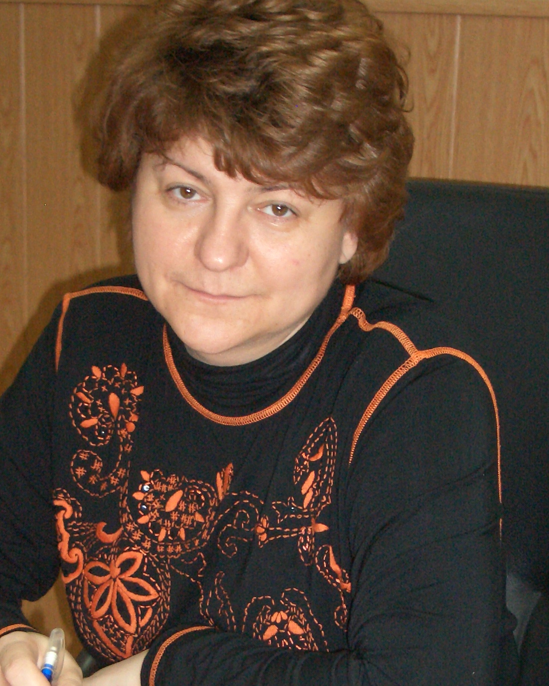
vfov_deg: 23.6
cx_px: 191
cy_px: 509
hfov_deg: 19.1
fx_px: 1624
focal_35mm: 80
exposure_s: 1/60
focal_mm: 8.2
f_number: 3.1
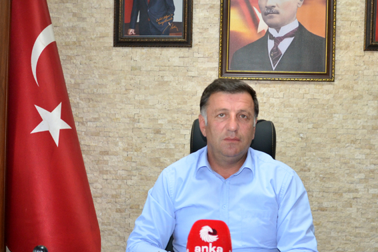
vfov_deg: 23.8
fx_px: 597
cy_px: 144
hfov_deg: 35.1
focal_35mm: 57
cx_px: 189
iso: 800
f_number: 3.8
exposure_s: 1/60
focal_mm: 21
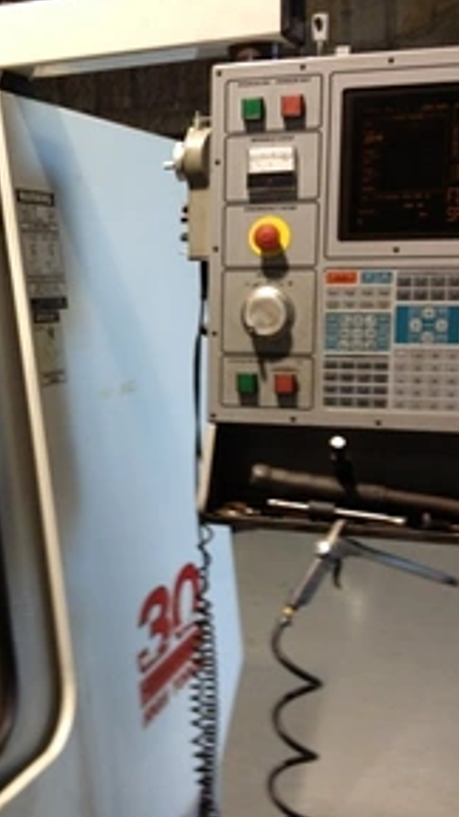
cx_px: 57
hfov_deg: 22.2
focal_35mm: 53
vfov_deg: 39.2
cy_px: 408
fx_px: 1147
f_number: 2.4
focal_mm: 4.28
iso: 64
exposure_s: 1/20
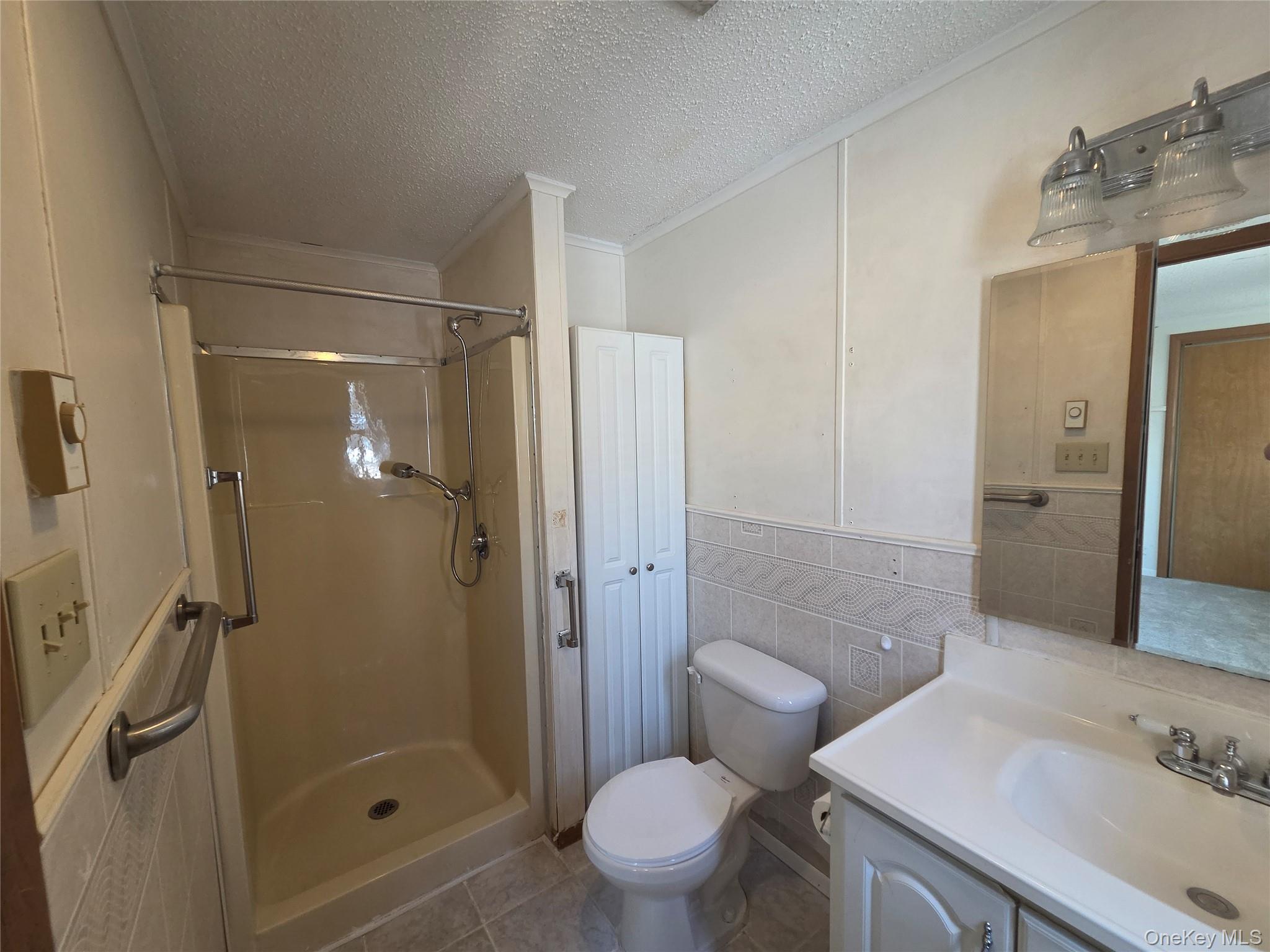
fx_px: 477
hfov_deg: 106.2
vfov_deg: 89.9
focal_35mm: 13
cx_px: 635
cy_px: 476
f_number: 2.2
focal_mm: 2.2
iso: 320
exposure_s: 1/60
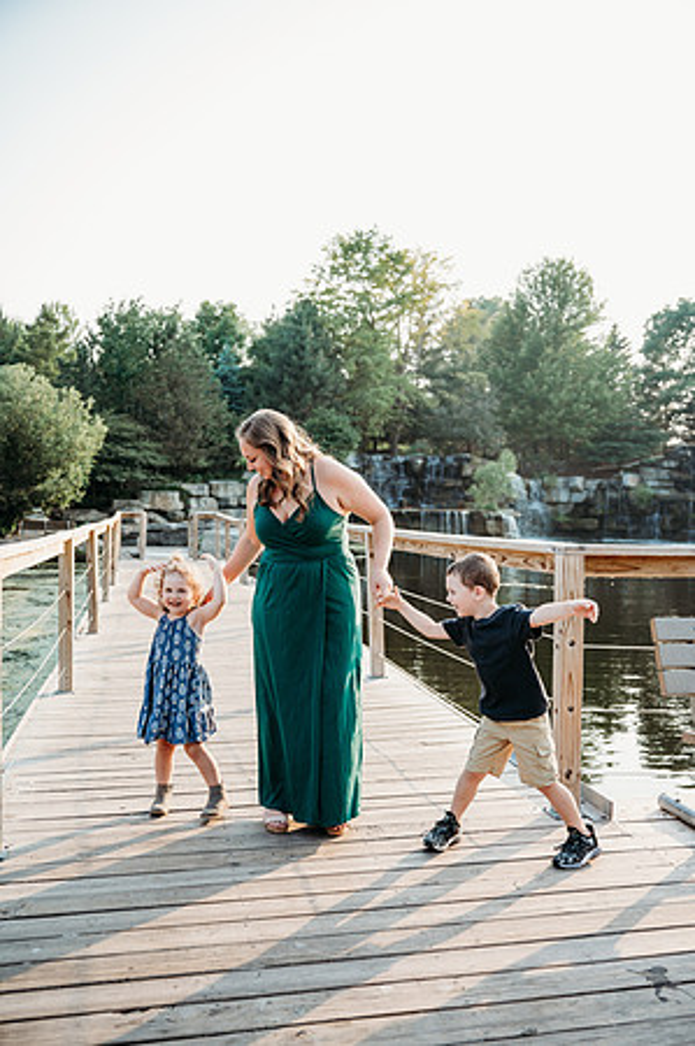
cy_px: 523
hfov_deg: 41.0
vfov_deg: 58.8
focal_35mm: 32
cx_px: 348
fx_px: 929
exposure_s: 1/1000
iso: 320
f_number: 2.8
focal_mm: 32
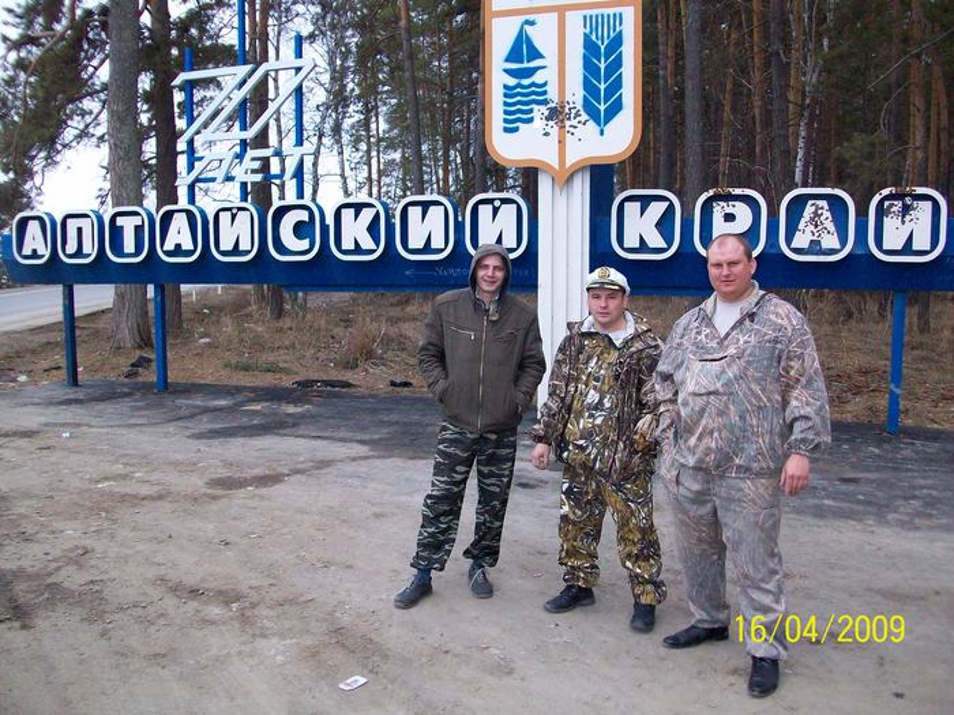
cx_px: 477
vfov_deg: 41.8
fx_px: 937
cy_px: 358
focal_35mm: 34
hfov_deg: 54.0
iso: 200
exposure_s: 1/124
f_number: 2.8
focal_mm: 5.7
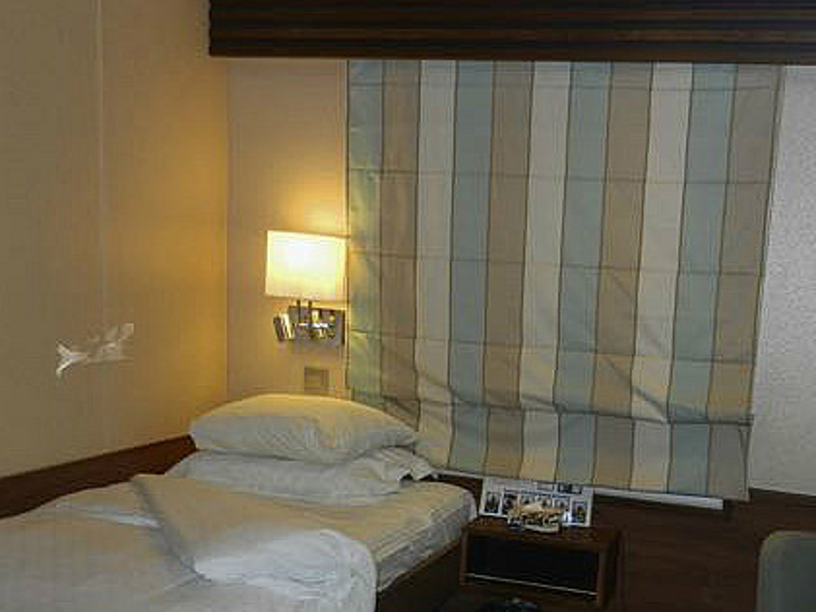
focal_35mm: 38
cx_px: 583
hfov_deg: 47.6
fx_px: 896
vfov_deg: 37.2
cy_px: 424
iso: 200
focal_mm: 4.5
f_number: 3.5
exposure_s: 1/30
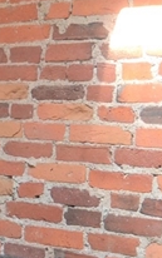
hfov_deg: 14.2
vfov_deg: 24.6
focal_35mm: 84
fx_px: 589
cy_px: 172
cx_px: -111
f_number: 3.2
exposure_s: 1/60
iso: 400
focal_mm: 11
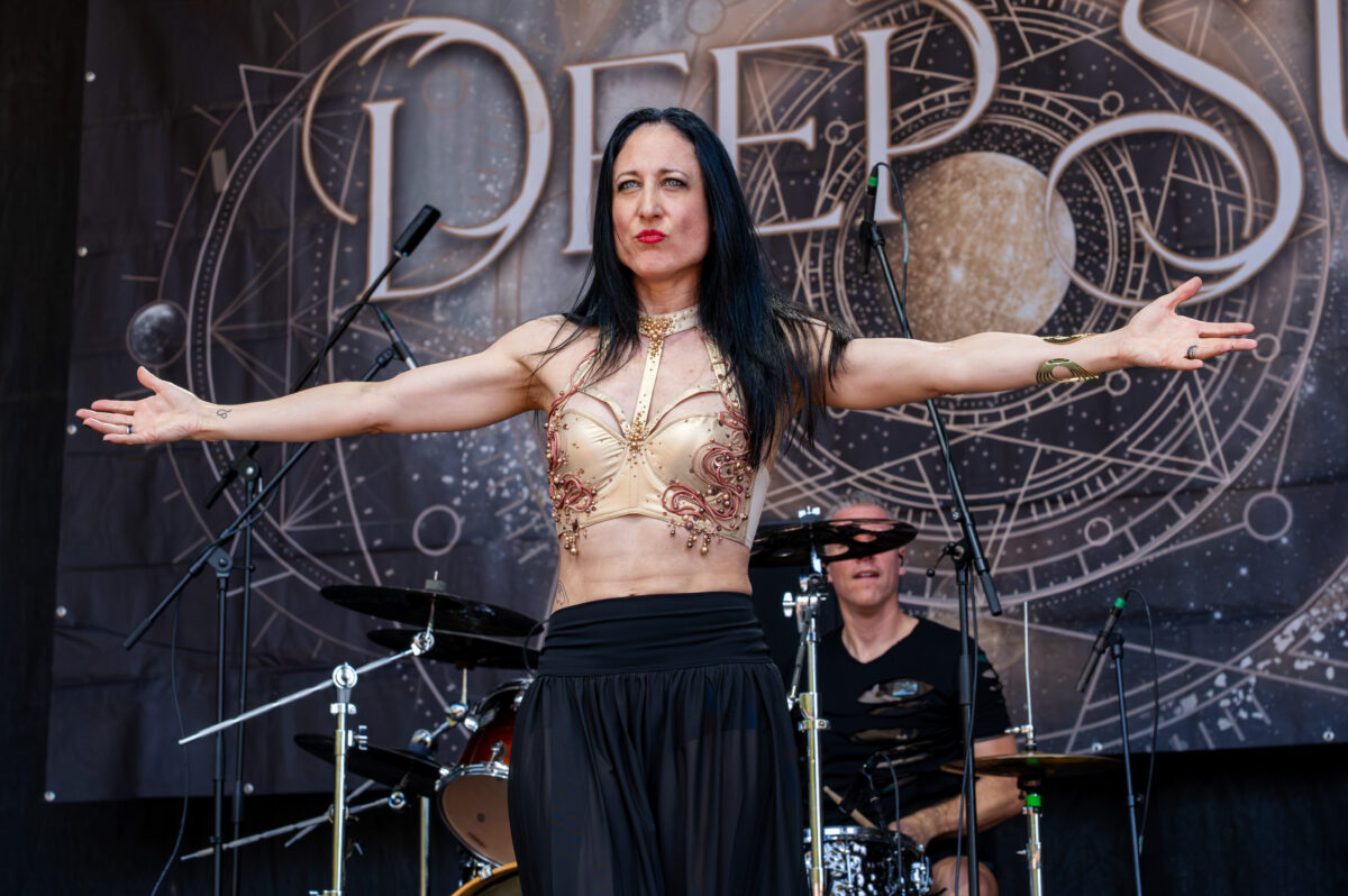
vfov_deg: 13.7
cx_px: 674
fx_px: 3741
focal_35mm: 100
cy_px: 448
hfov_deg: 20.4
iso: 4000
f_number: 8
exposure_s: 1/800
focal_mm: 100
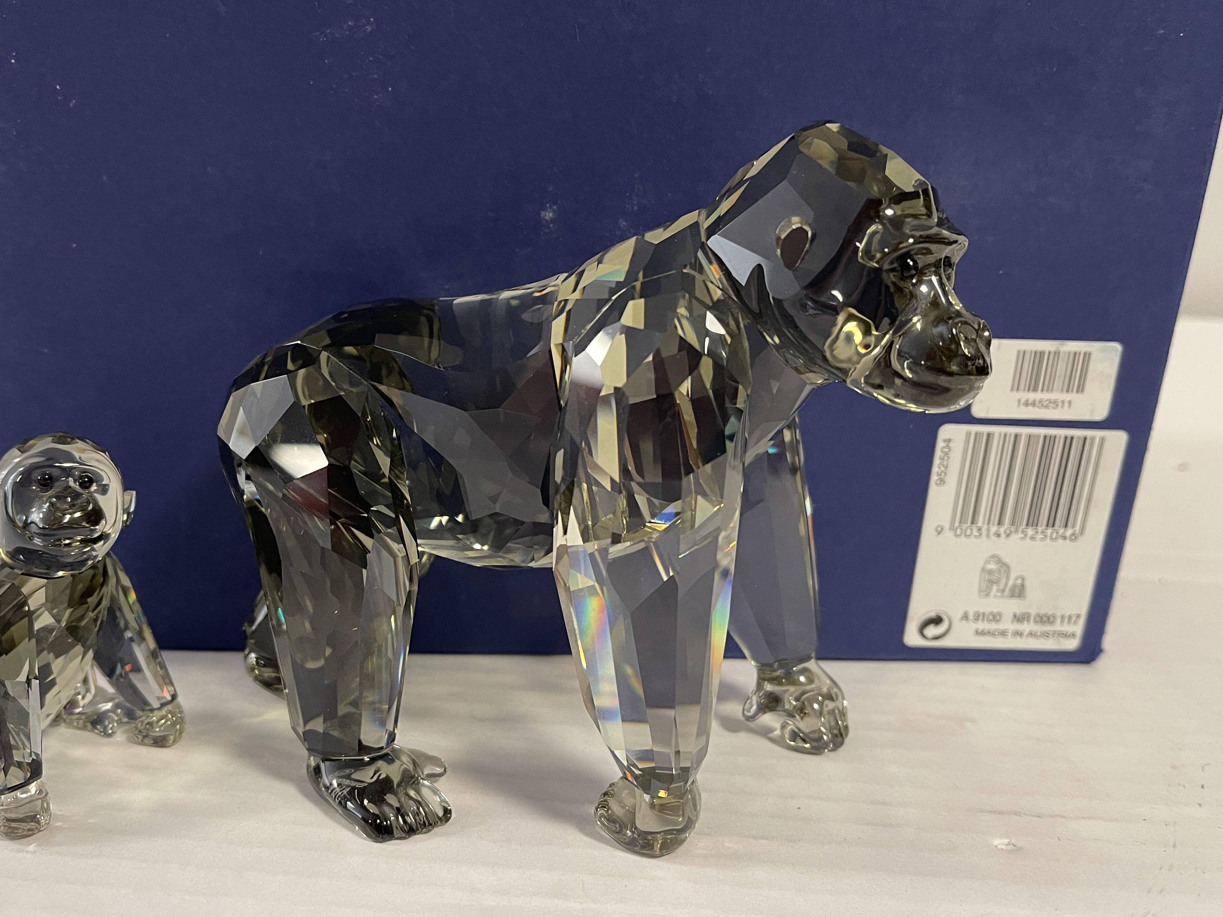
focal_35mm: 32
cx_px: 492
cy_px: 406
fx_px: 1131
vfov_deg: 44.1
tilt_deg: -13.0
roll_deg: -1.7
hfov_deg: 56.4
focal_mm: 5.1
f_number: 1.6
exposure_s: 1/50
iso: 250
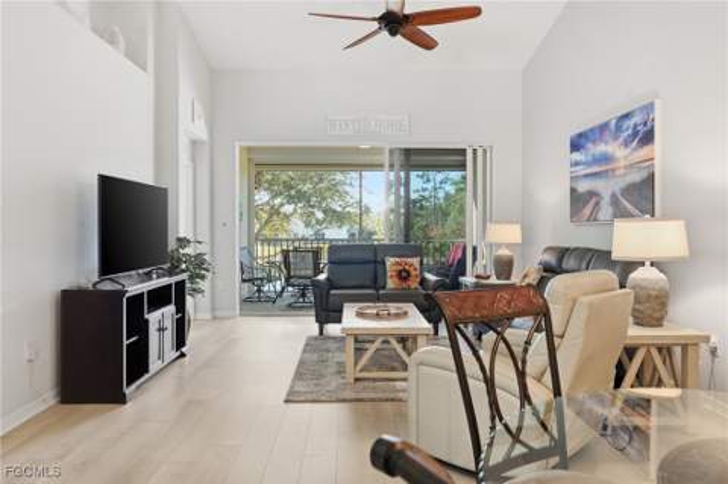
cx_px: 364
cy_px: 242
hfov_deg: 71.6
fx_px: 505
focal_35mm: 25
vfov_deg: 51.2
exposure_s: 1/50
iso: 400
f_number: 9
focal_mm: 25
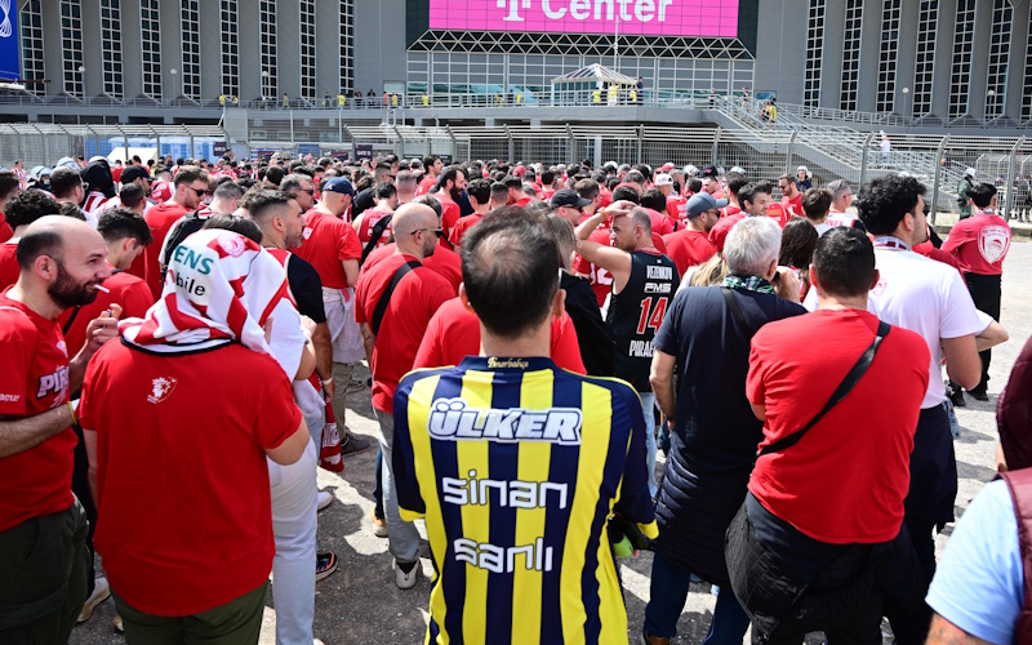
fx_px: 731
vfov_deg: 46.6
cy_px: 200
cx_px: 550
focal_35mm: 26
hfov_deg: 70.3
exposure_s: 1/800
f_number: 3.2
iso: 80
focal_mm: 17
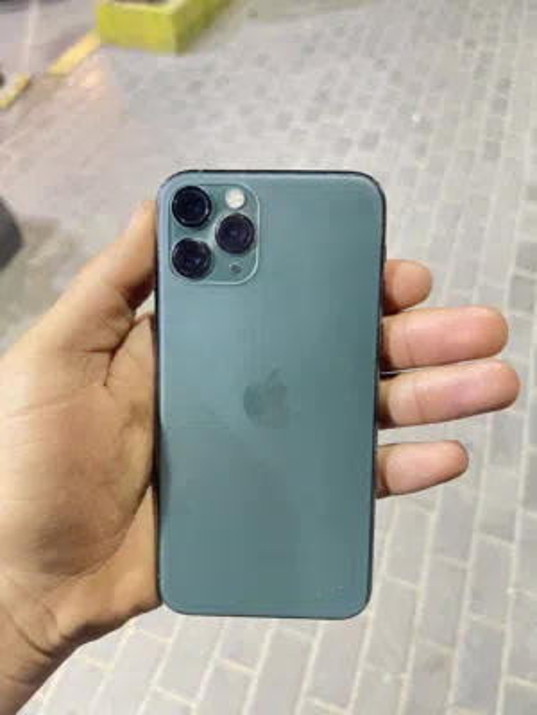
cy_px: 358
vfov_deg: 69.4
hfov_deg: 54.9
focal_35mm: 25
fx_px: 517
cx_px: 268
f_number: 1.6
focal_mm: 5.1
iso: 640
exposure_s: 1/37
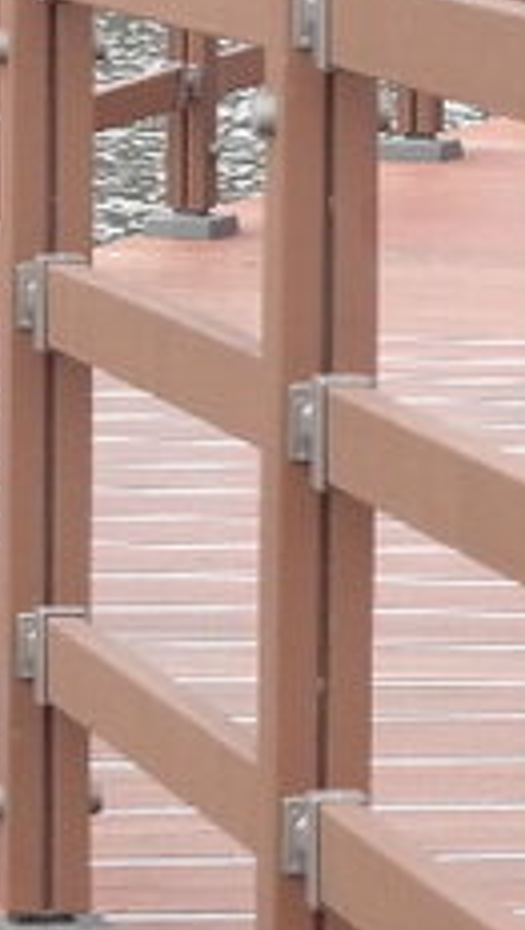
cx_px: 112
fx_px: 9969
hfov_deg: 3.0
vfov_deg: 5.3
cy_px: -659
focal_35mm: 404
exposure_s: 1/125
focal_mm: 42
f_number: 5
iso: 200
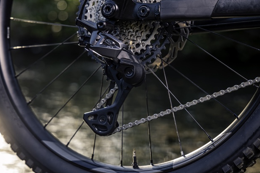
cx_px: 131
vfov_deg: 15.0
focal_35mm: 91
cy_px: 78
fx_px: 657
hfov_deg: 22.4
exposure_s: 1/160
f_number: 2.8
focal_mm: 70
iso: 64
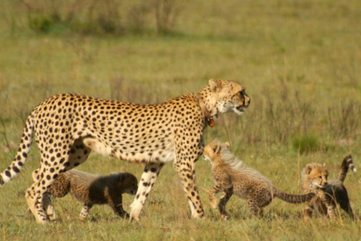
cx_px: 191
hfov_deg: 3.1
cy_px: 127
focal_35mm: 674
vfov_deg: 2.0
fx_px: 6758
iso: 200
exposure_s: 1/750
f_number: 5.6
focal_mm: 300
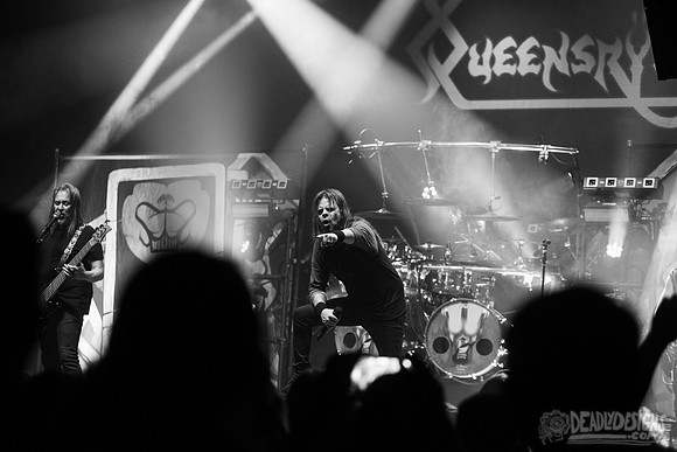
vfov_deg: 13.1
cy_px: 218
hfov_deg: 19.6
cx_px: 342
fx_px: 1961
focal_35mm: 104
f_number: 3.2
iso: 2500
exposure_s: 1/320
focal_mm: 95
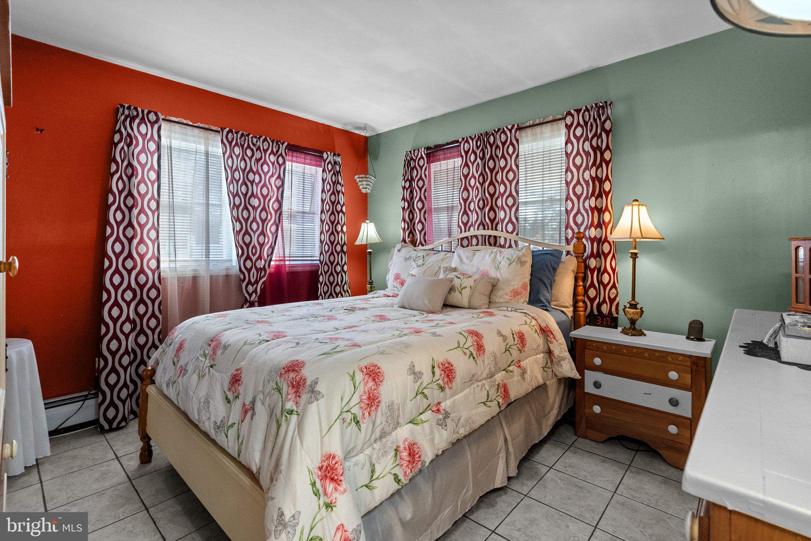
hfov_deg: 96.7
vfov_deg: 73.8
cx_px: 406
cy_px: 270
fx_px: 361
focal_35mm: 16
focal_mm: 16
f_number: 9
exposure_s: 1/15
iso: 2500
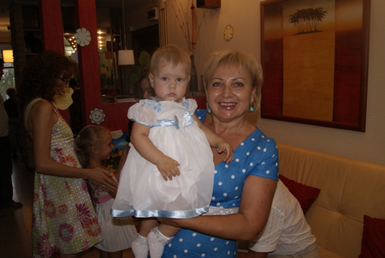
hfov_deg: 61.9
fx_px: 321
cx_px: 192
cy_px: 129
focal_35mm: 30
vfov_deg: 43.7
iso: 400
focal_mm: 20
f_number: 5.6
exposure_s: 1/60
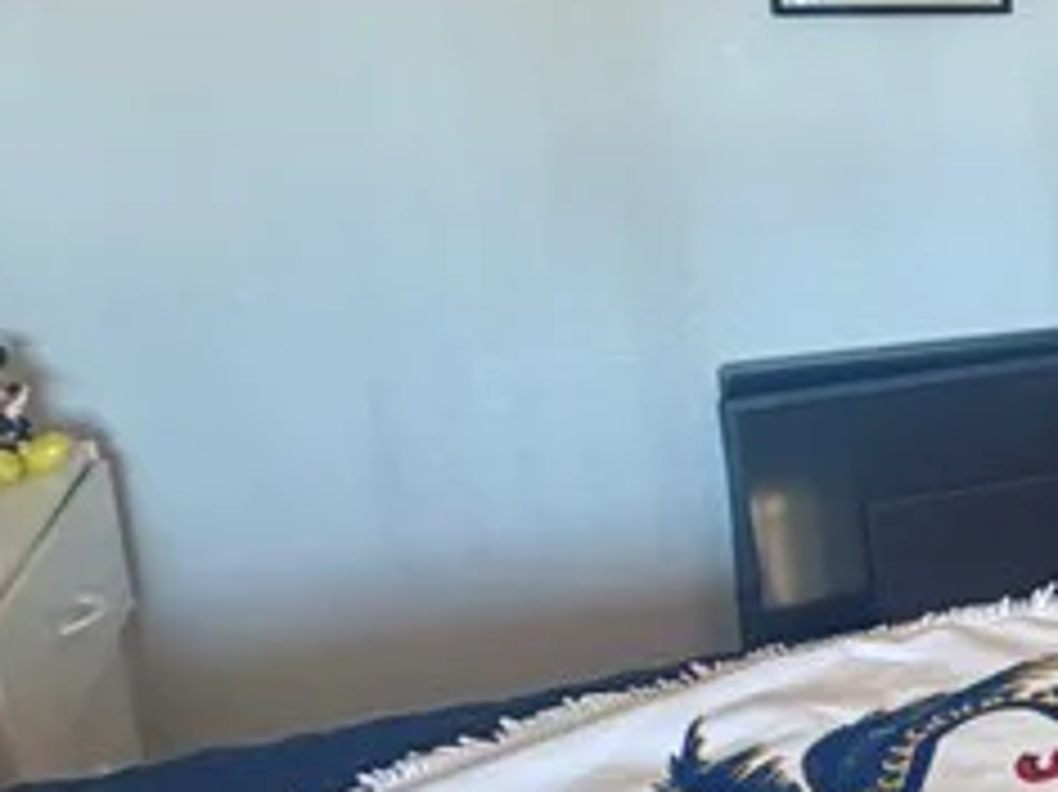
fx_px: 1863
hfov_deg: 21.6
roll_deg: -0.8
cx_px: 1868
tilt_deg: -10.1
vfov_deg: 23.8
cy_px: 202
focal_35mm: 61
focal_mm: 2.22
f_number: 2.2
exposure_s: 1/73
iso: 320
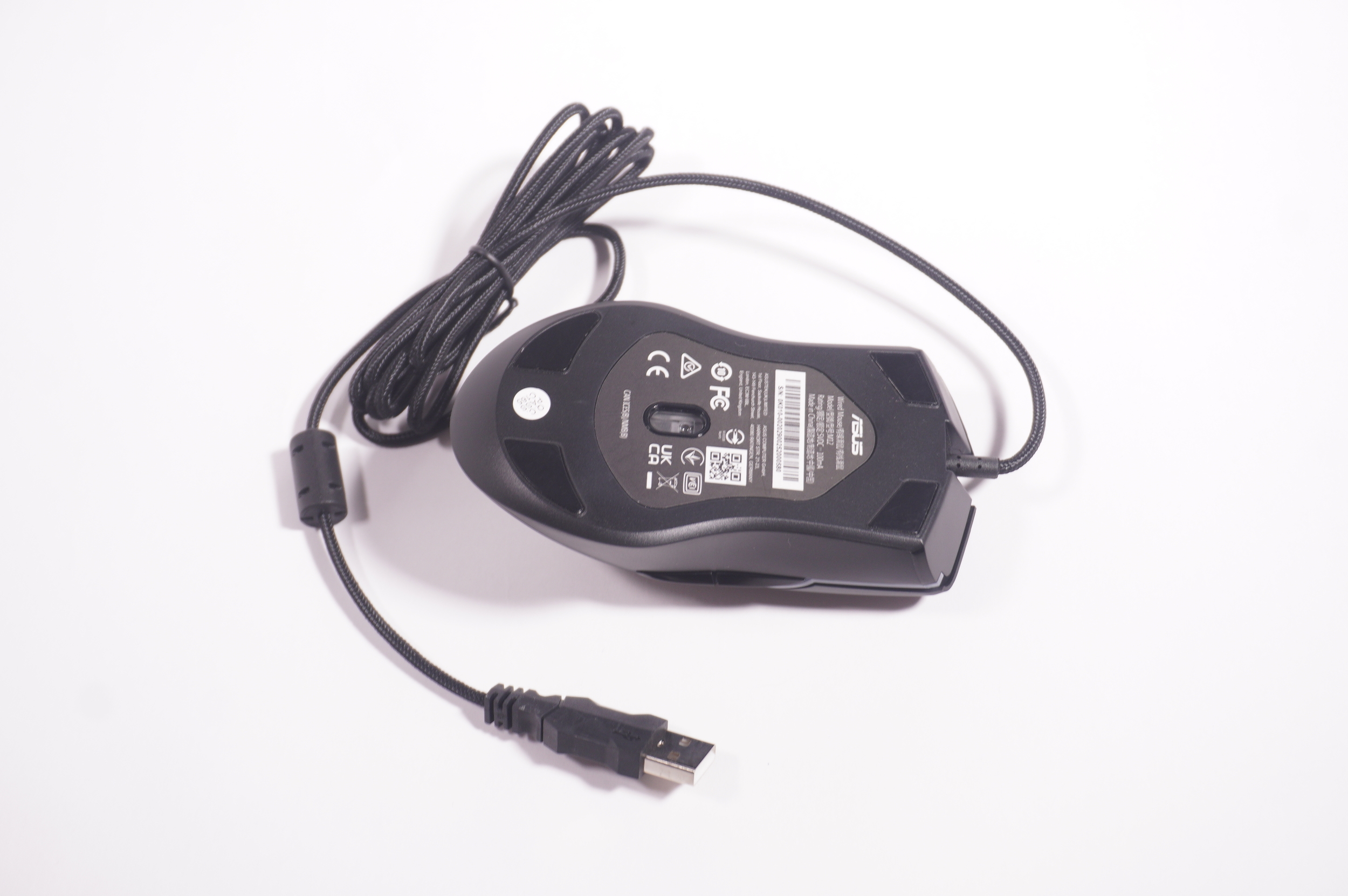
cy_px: 448
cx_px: 674
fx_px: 2076
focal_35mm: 56
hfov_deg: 36.0
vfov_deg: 24.4
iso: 200
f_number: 5.6
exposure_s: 1/13
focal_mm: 37
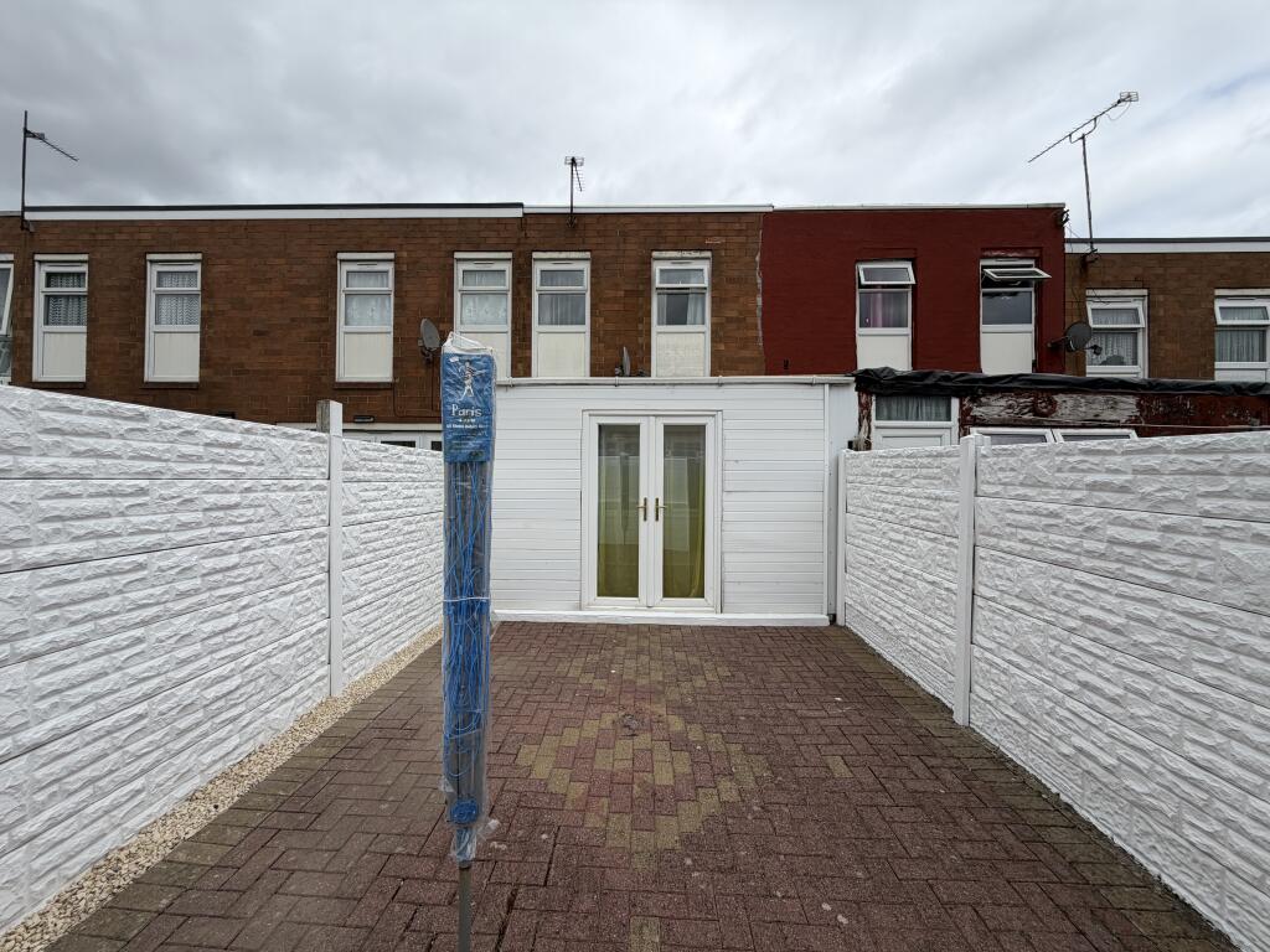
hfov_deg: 102.1
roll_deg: -0.7
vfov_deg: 85.7
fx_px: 514
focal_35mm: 14
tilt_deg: +1.3
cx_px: 635
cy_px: 476
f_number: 2.2
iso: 20
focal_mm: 2.22
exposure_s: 1/770
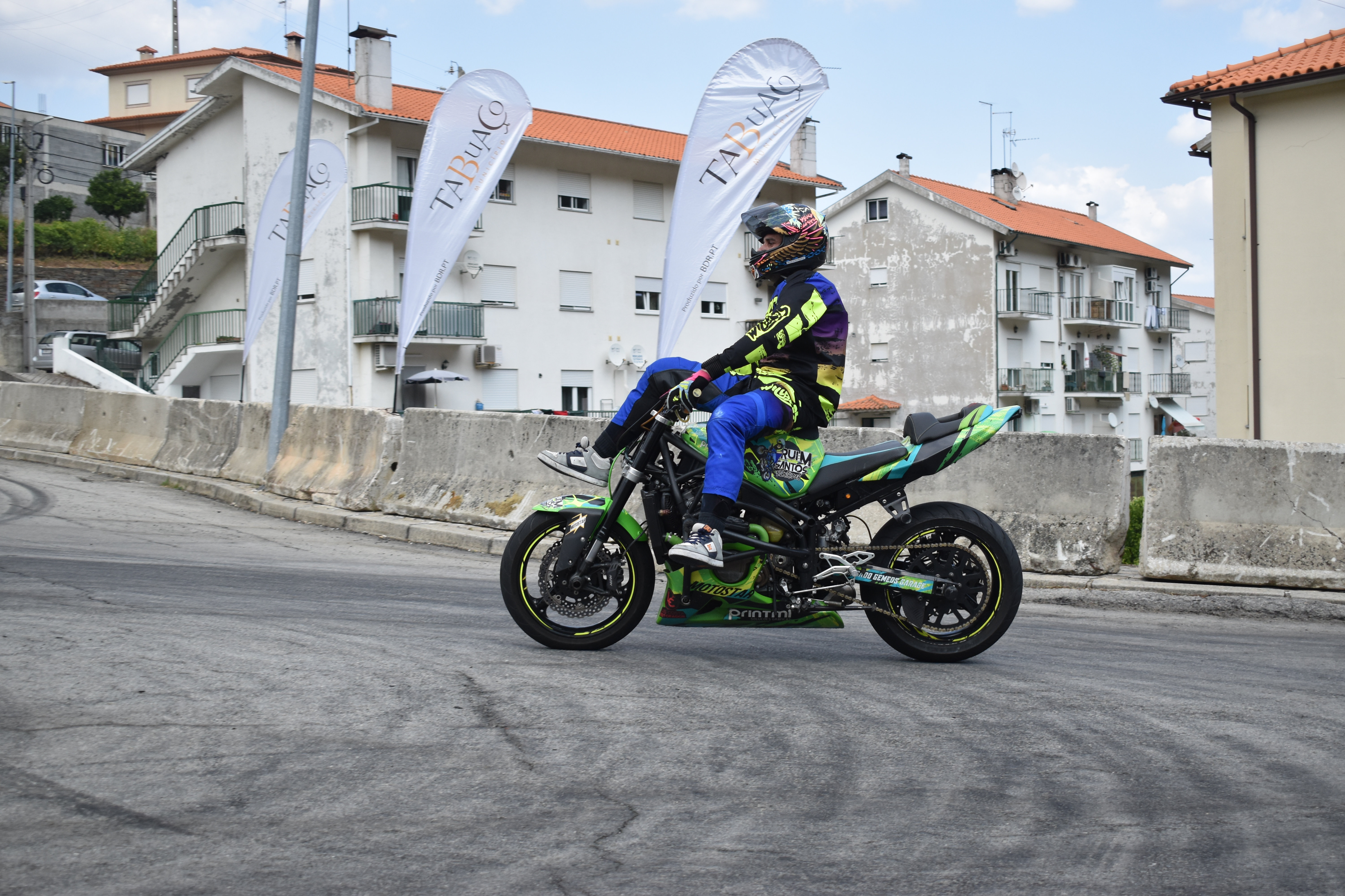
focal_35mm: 48
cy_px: 448
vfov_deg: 28.1
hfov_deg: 41.1
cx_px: 672
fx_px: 1793
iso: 400
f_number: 5
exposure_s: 1/1250
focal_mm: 32
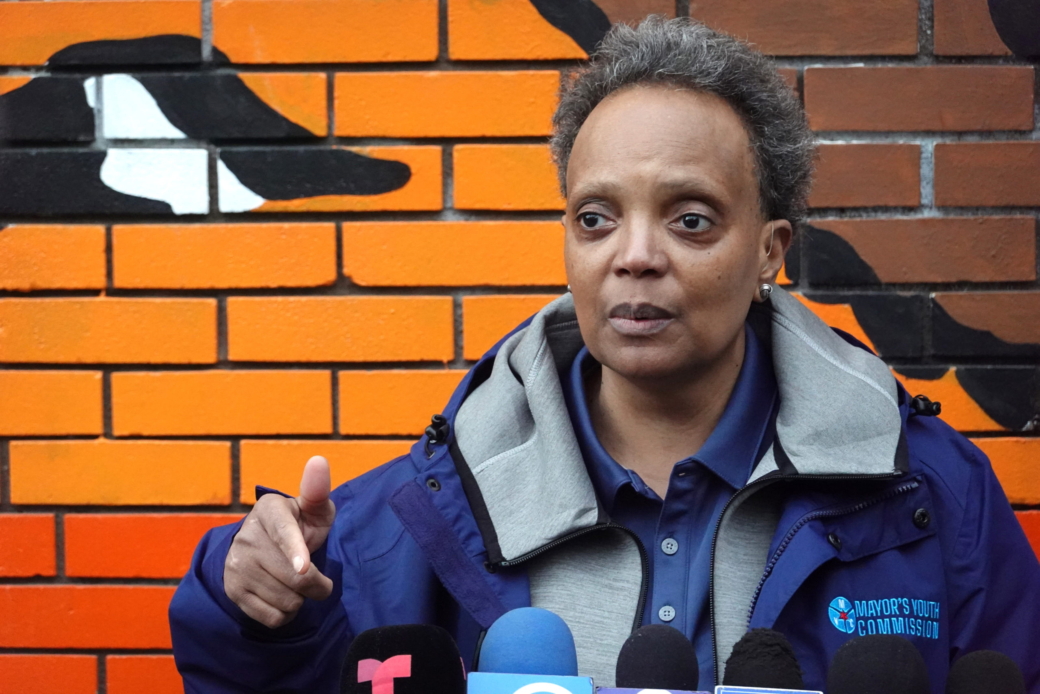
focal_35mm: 145
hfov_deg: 14.2
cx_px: 520
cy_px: 347
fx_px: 4189
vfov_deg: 9.5
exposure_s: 1/400
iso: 2000
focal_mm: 52.59
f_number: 4.5
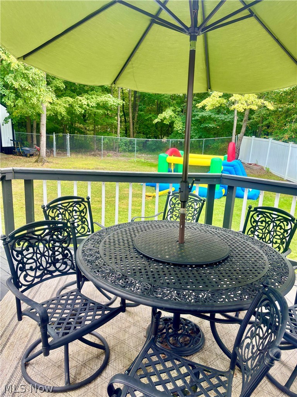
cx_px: 148
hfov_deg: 53.1
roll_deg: -2.9
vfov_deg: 67.3
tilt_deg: -14.4
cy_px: 198
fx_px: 297
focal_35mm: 26
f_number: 1.6
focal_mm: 5.96
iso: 50
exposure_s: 1/121
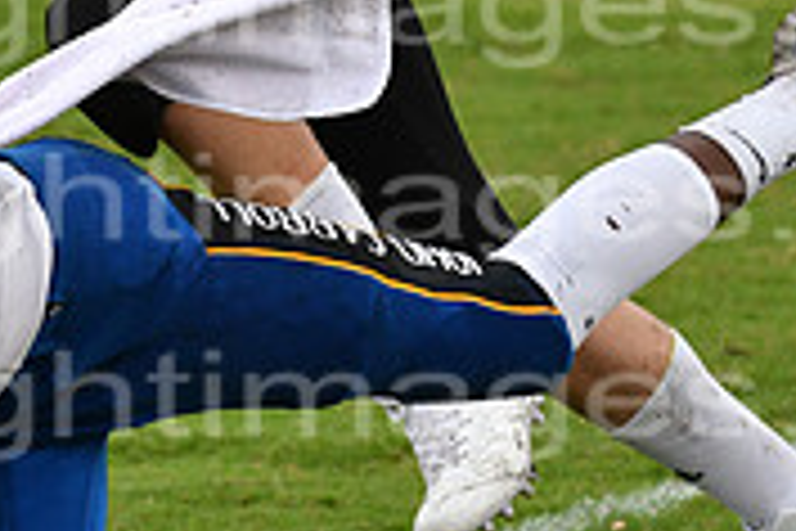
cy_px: 110
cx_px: 126
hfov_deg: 3.0
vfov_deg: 2.0
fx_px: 15211
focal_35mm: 688
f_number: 3.5
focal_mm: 140
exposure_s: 1/3200
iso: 800
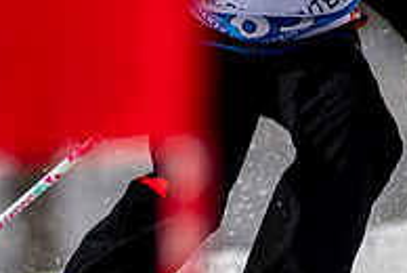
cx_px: 287
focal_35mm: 1343
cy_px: 16
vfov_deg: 1.0
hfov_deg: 1.5
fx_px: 15206
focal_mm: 300
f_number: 2.8
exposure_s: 1/8000
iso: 100
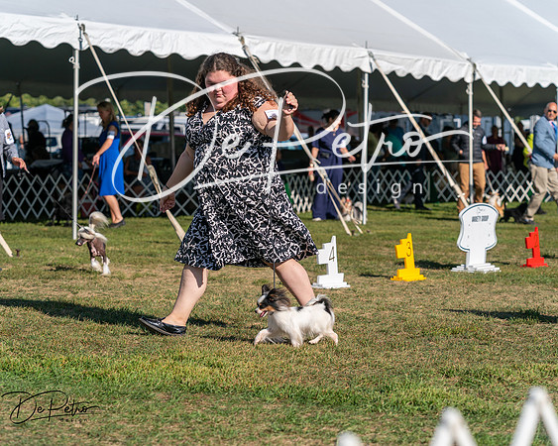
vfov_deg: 14.5
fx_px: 1748
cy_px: 223
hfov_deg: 18.1
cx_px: 279
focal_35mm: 106
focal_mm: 94
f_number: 4.5
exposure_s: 1/1250
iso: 100
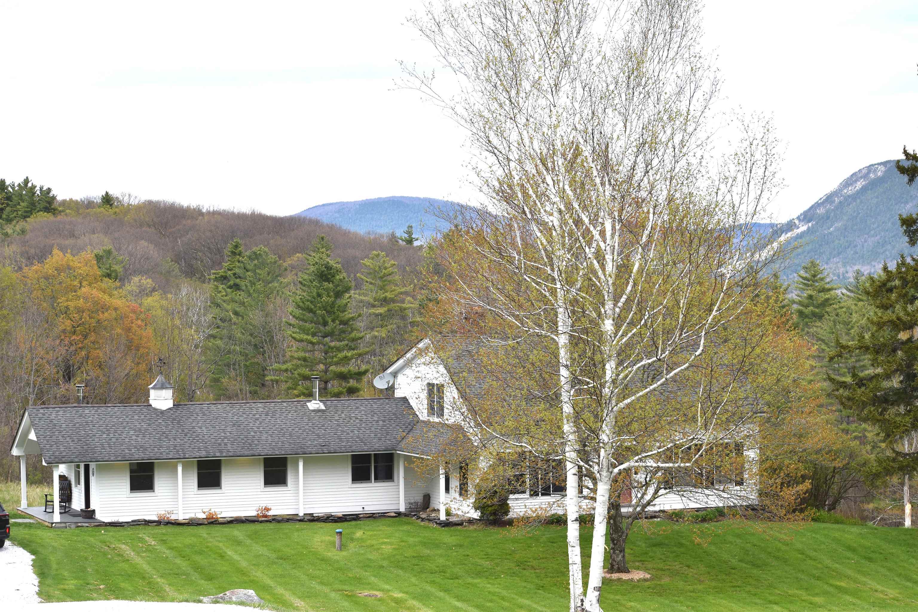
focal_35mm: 82
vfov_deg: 16.6
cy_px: 306
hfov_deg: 24.6
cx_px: 459
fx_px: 2104
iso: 100
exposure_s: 1/200
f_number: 7.1
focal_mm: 55
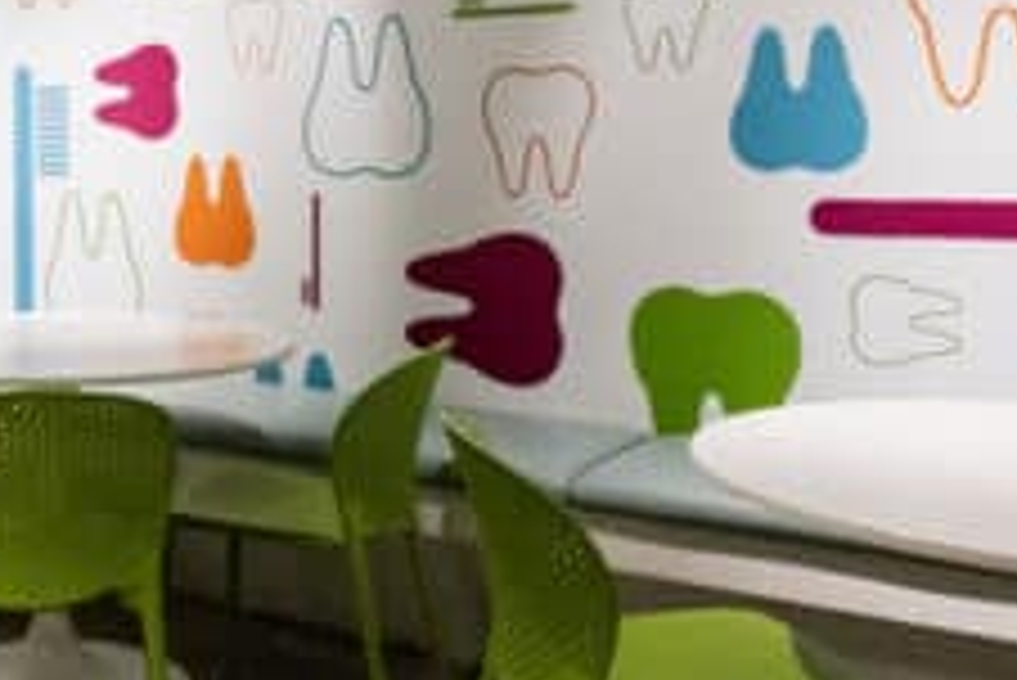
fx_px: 1442
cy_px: 189
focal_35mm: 51
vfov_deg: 26.3
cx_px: 81
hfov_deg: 36.2
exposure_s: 1/160
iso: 1600
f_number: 7.1
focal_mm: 10
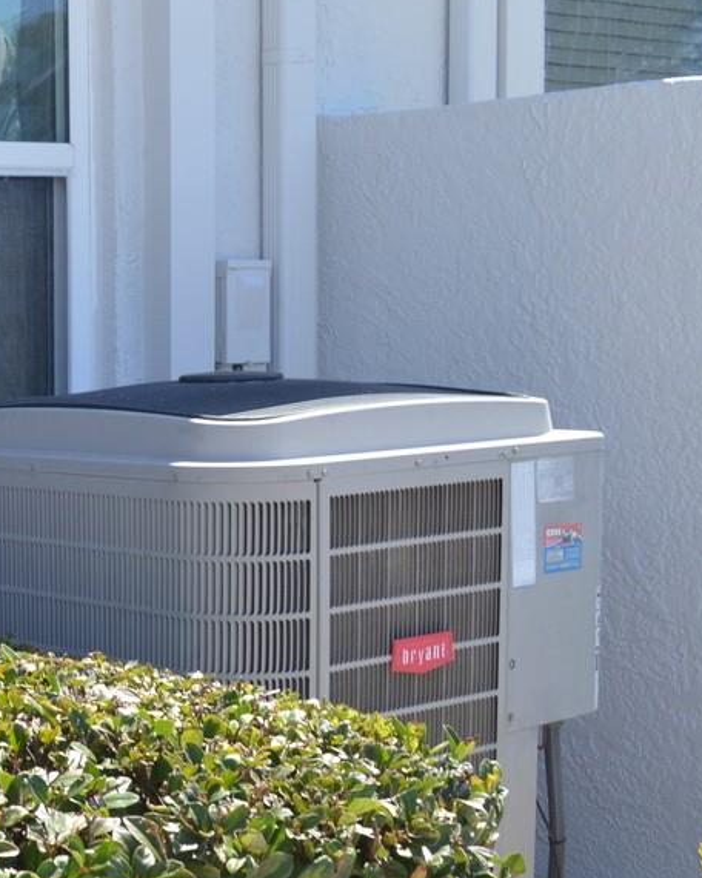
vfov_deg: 26.6
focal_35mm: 71
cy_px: 603
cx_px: -363
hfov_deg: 18.9
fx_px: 1846
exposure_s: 1/125
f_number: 5.6
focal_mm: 18
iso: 100
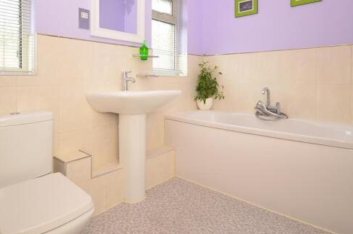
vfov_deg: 53.2
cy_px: 79
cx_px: 174
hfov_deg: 75.4
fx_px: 228
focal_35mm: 23
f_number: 5
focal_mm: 11.5
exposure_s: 1/25
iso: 200
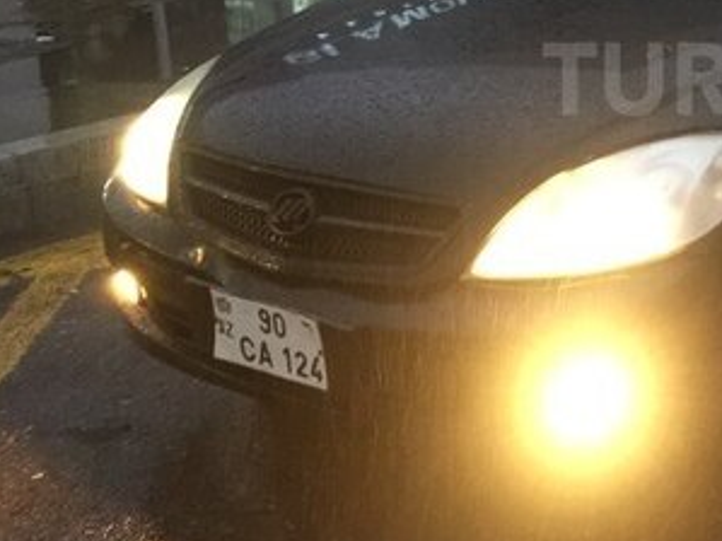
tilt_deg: -13.6
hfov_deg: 27.7
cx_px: 790
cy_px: 78
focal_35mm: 64
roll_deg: +0.2
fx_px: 1334
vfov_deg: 22.5
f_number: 2.2
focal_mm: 4.15
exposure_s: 1/8
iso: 160
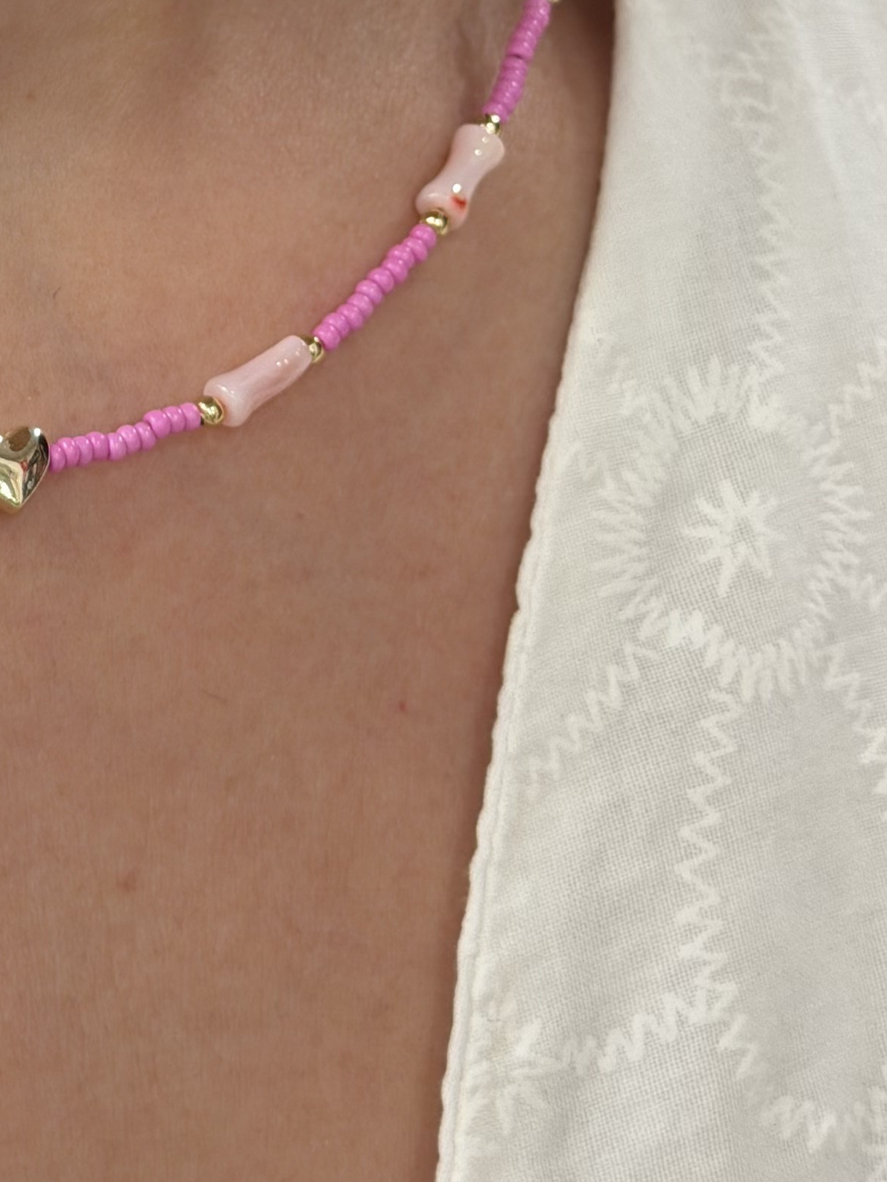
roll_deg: -5.0
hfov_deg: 12.0
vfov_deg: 16.0
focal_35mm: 122
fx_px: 4167
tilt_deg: -18.4
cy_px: 153
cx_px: -37
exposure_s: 1/100
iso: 80
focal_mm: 6.76
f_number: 1.78
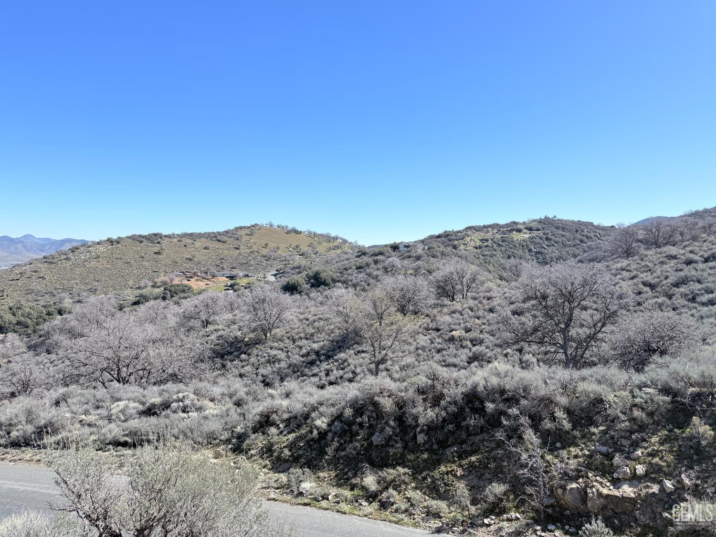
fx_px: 496
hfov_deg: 71.6
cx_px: 358
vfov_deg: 56.8
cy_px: 268
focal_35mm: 24
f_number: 1.78
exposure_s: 1/4975
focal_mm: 6.76
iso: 80
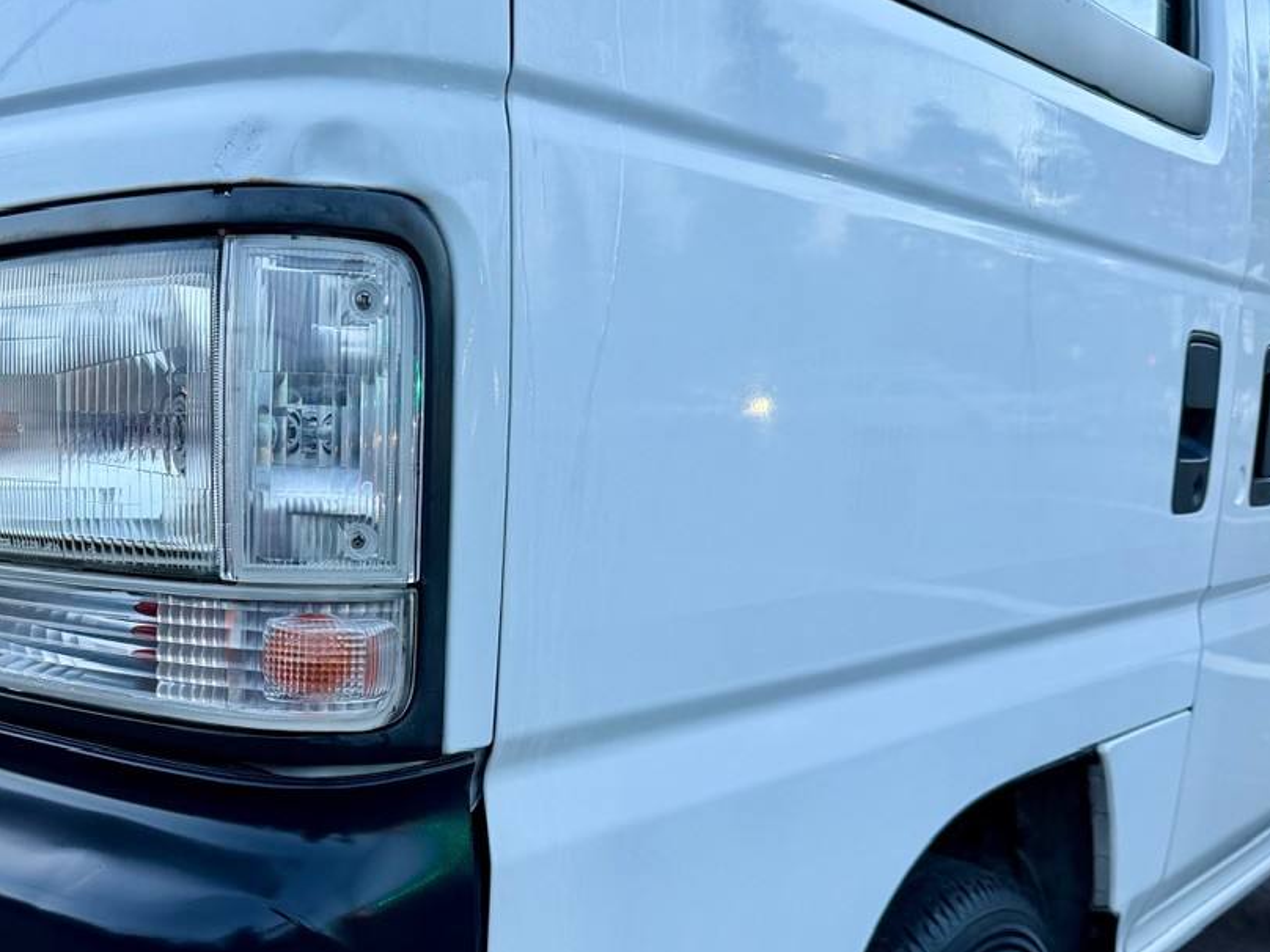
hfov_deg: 47.5
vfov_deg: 36.9
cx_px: 351
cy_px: 699
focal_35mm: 38
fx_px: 1394
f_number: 1.78
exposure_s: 1/85
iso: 200
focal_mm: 6.76
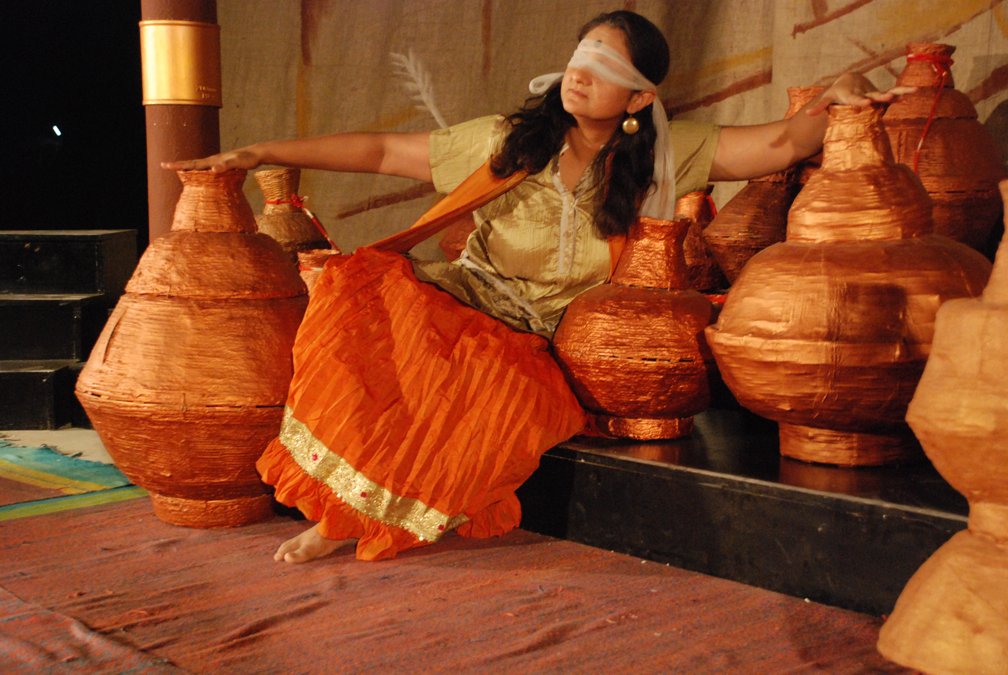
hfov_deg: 35.0
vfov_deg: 23.8
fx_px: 1598
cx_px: 504
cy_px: 338
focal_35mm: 57
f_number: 4.5
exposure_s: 1/60
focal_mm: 38
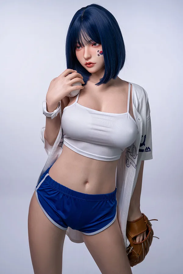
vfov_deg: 33.9
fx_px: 450
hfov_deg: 23.0
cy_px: 137
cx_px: 92
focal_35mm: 59
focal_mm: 59
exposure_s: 1/80
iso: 100
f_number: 4.5
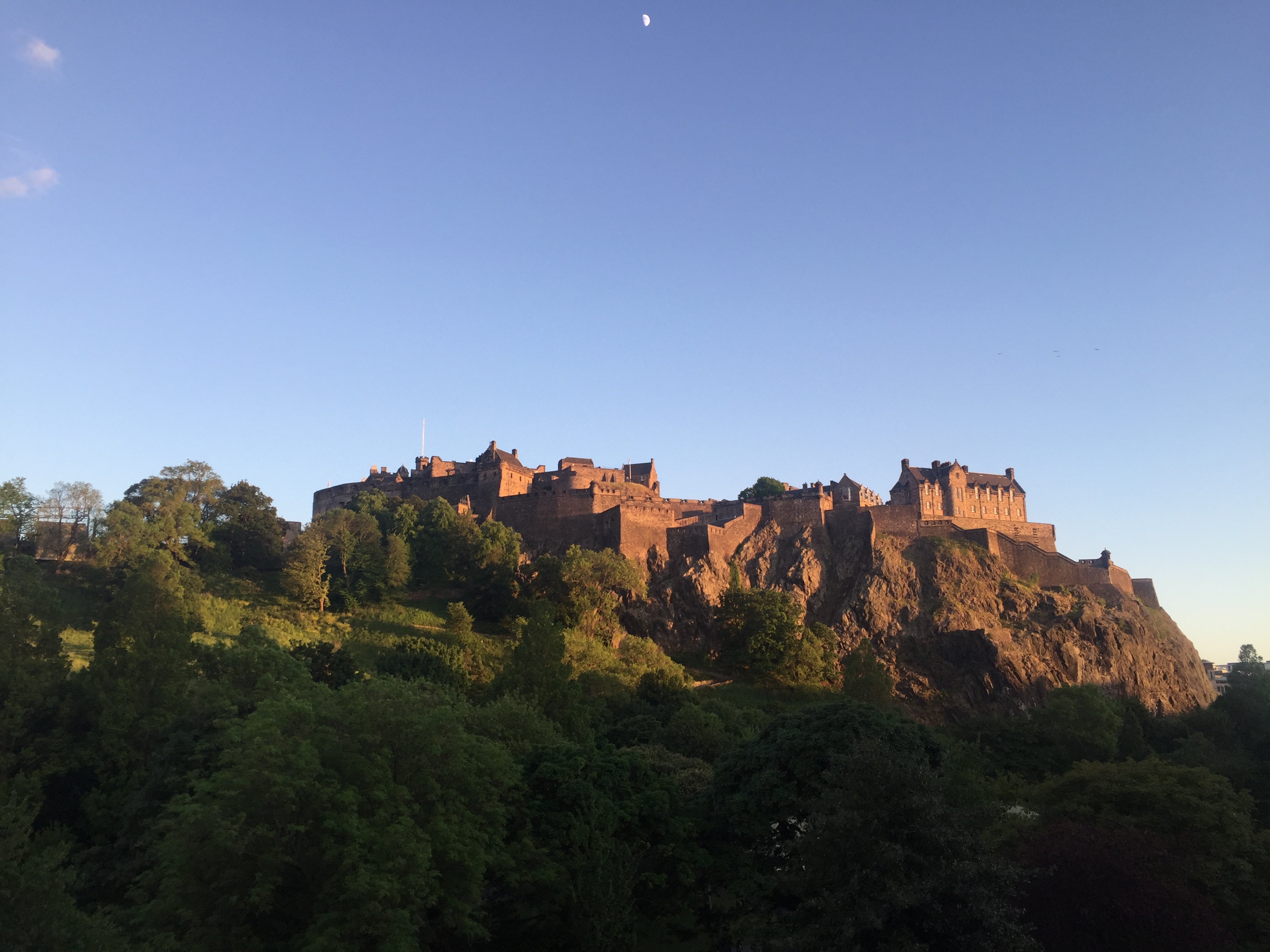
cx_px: 635
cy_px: 476
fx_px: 1064
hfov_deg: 61.7
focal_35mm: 29
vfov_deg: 48.2
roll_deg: -0.1
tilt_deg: +12.9
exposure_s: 1/264
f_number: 2.2
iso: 32
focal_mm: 4.15
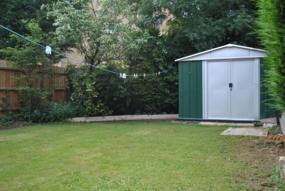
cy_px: 96
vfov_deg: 40.1
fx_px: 262
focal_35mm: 33
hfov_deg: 57.1
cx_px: 142
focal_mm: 22
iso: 200
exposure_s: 1/200
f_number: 4
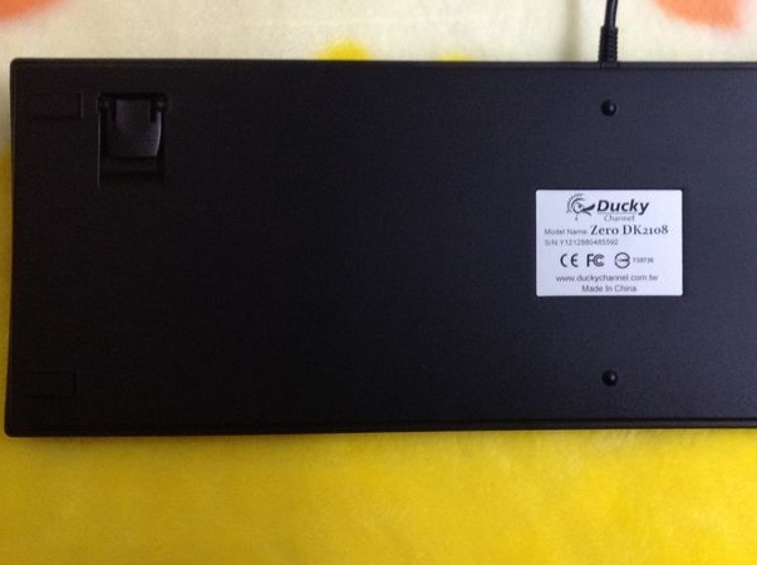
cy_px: 201
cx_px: 600
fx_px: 1266
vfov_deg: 25.1
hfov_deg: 32.4
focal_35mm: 58
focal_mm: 4.28
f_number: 2.4
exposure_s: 1/17
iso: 160
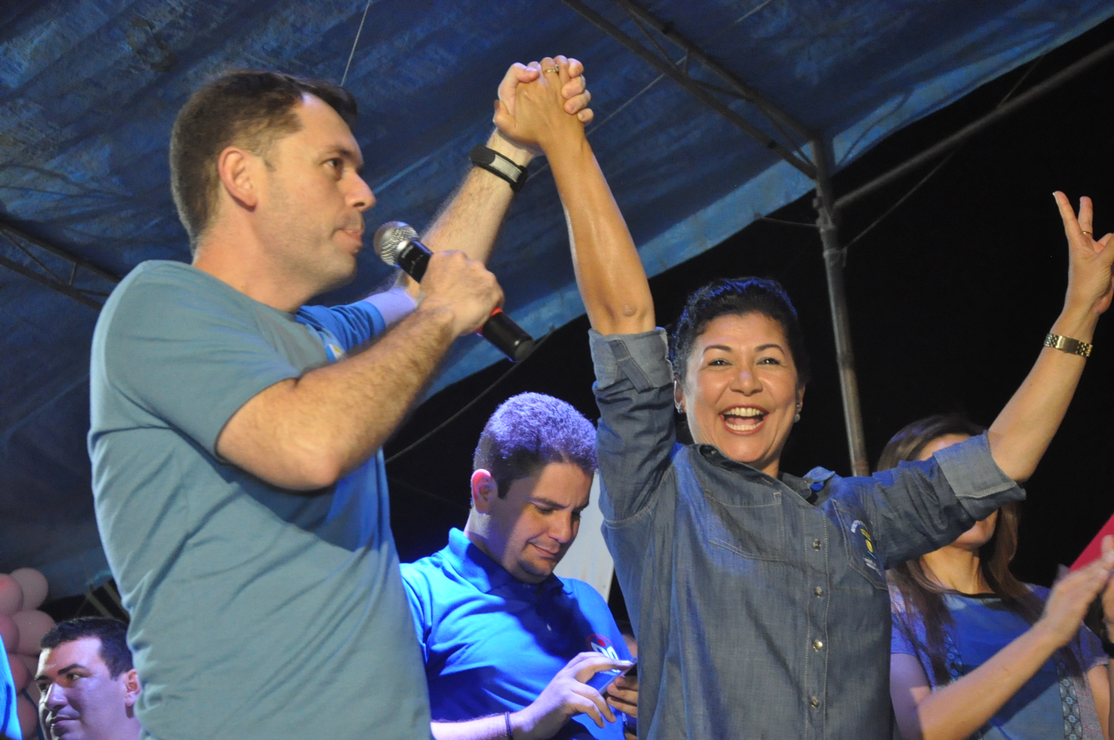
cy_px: 370
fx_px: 2411
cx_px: 557
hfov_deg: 26.0
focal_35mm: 78
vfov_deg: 17.4
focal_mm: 52
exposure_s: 1/80
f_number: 5
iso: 3200
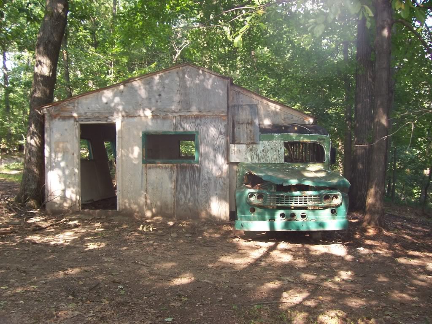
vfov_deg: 41.8
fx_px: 424
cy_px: 162
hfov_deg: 54.0
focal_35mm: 34
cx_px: 216
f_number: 2.7
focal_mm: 5.6
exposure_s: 1/60
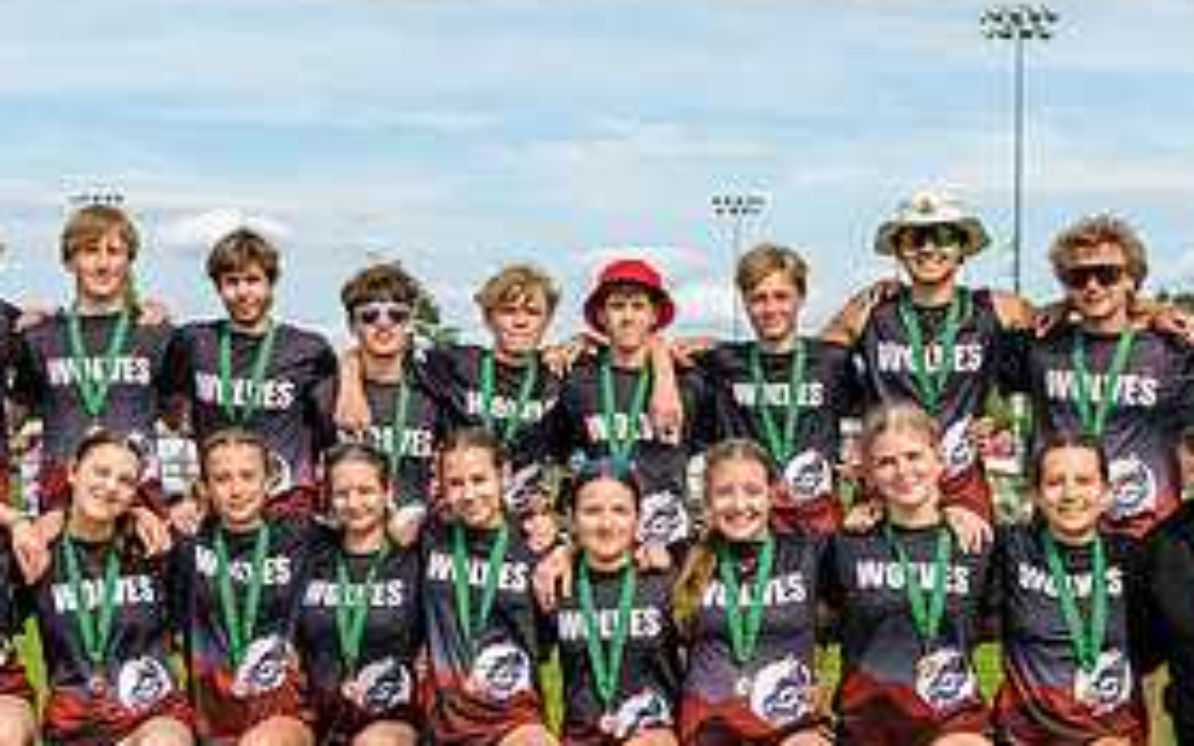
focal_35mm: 74
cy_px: 556
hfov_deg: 27.7
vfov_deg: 17.5
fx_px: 2408
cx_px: 443
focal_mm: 35
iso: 100
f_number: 5.6
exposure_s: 1/400
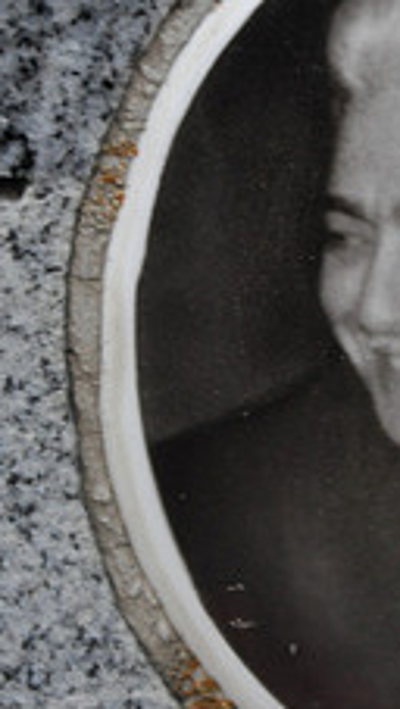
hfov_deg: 2.9
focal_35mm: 421
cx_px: 550
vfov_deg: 5.1
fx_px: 7930
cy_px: 317
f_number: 5.6
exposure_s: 1/60
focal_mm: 105
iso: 800
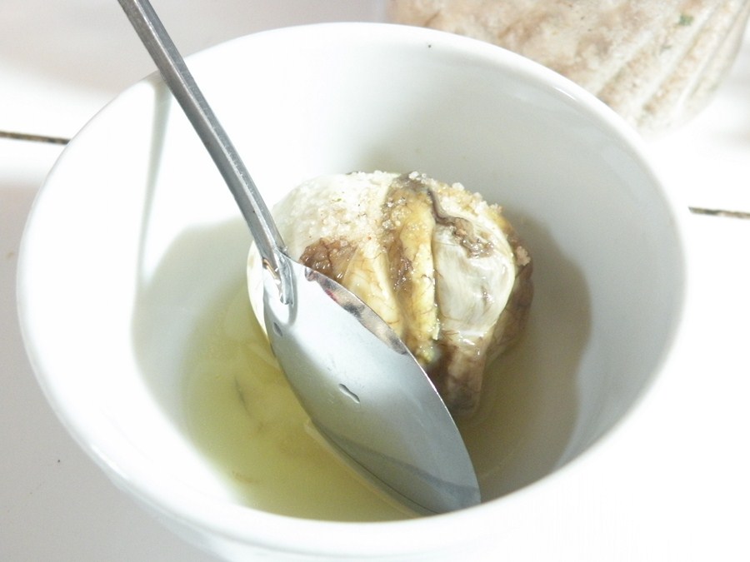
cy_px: 281
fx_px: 1213
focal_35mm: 56
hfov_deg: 34.3
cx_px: 375
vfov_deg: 26.1
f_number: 3.5
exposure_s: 1/26.5
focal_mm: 9.8
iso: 400
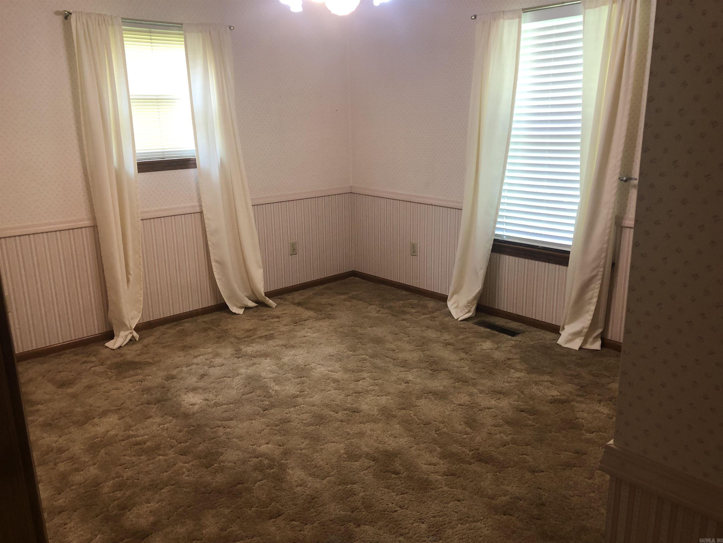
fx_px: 585
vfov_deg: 49.7
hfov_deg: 63.4
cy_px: 272
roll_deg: +1.4
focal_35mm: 28
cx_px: 362
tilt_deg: -14.8
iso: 40
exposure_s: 1/15
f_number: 1.8
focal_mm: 3.99
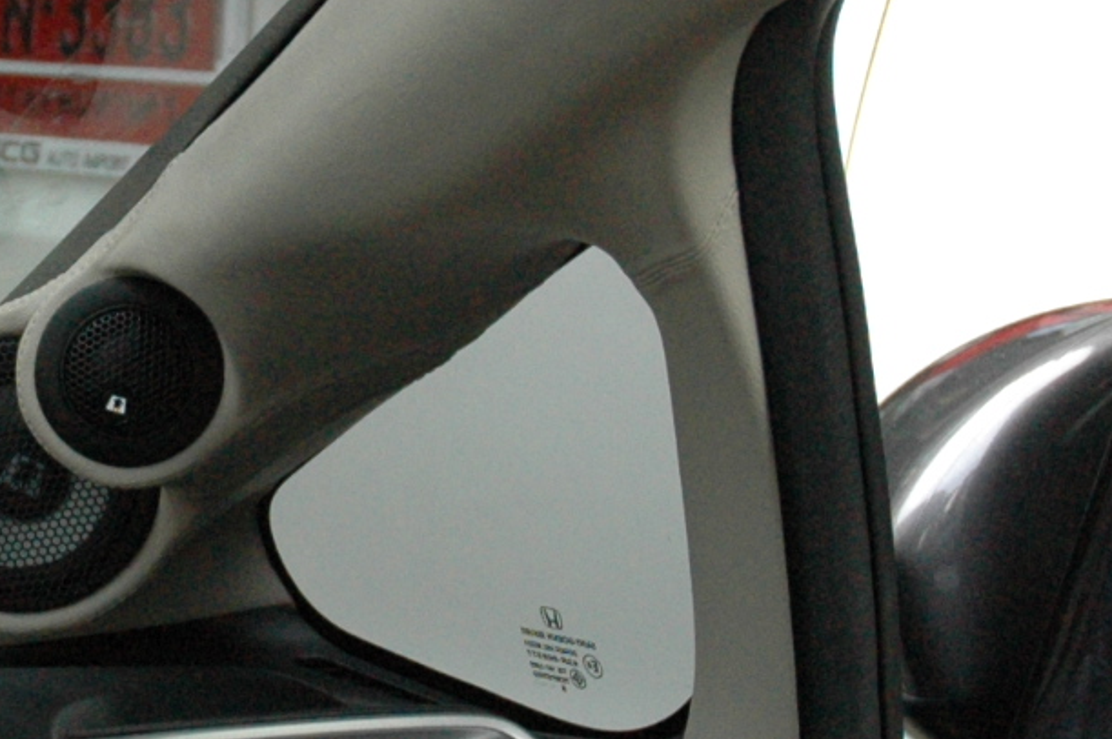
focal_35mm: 132
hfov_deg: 15.3
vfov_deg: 10.4
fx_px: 4073
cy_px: 373
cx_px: 53
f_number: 5
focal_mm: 24
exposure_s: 1/80
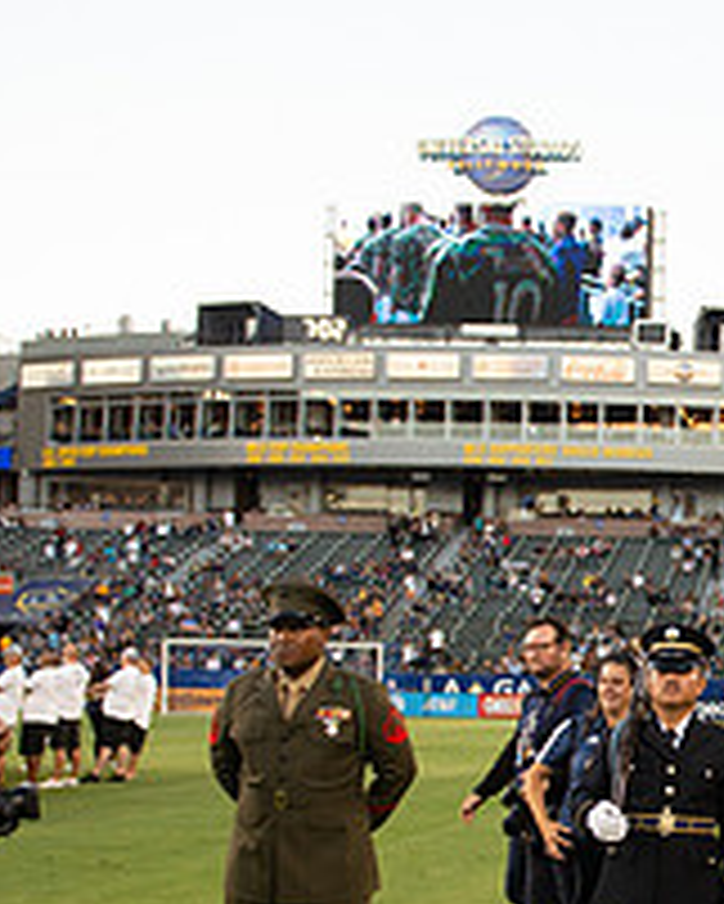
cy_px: 645
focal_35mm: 65
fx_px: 1740
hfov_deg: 21.6
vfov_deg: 28.8
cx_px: 895
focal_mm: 24
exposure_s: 1/640
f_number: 2.8
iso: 1000
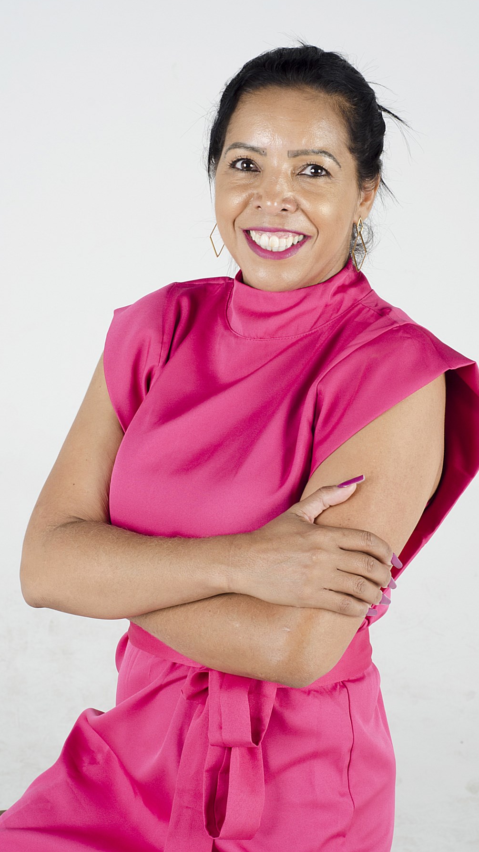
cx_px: 242
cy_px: 423
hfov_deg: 15.3
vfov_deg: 26.8
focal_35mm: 79
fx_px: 1783
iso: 200
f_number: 9
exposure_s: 1/125
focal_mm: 50
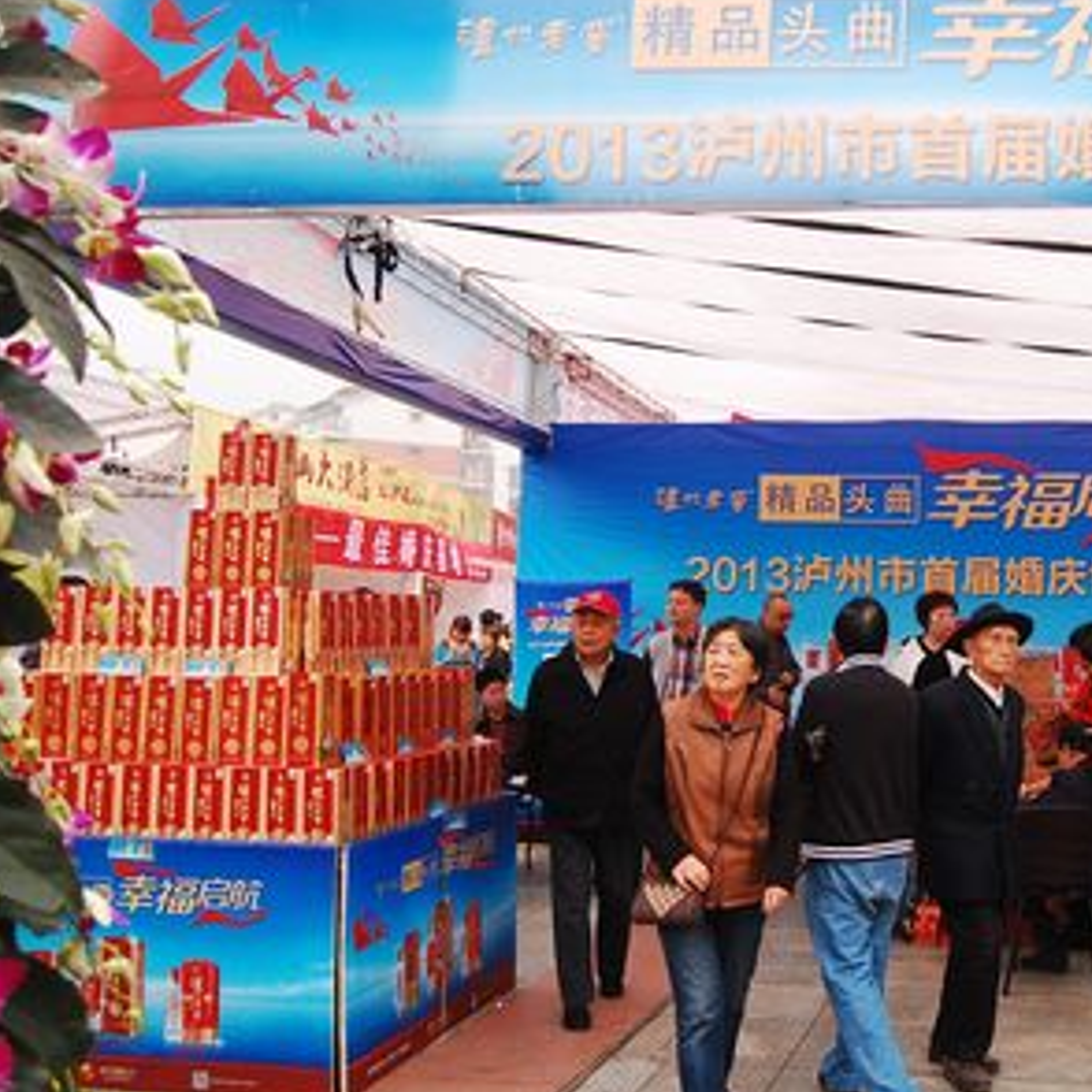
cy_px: 505
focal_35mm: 39
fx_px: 1392
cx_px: 910
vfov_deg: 42.8
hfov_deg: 40.6
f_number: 5.6
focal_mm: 18
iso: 400
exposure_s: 1/125
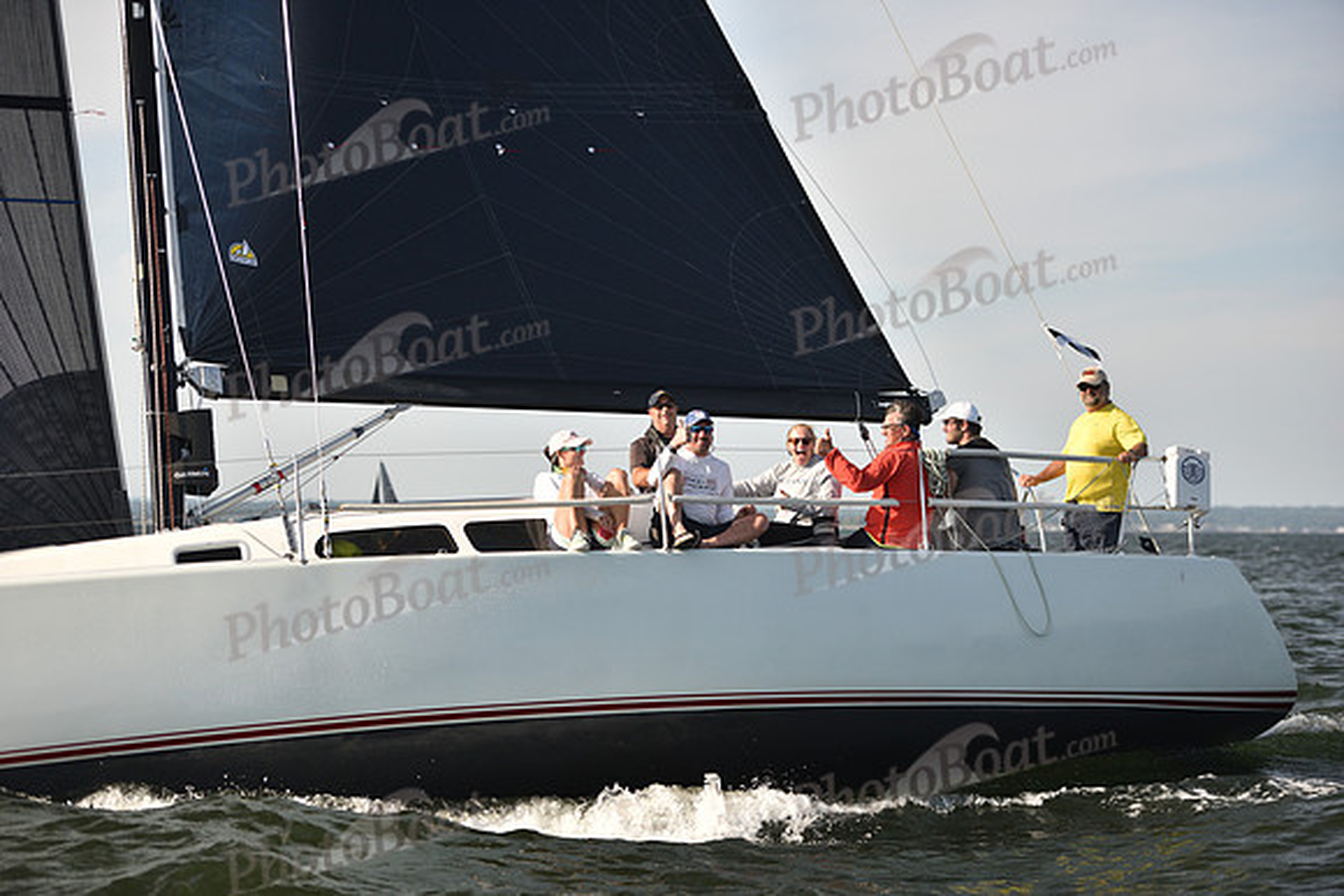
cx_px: 672
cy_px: 448
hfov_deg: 21.5
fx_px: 3547
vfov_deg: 14.4
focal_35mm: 95
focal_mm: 95
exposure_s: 1/1250
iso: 250
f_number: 2.8
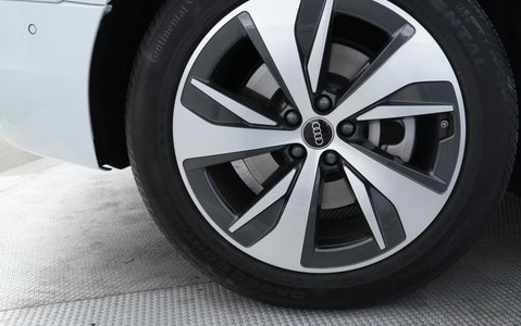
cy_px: 141
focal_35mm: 34
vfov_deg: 37.3
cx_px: 319
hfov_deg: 56.1
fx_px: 483
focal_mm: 25
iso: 2500
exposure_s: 1/160
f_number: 2.8
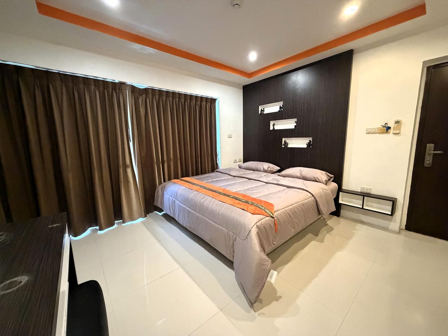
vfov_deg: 85.7
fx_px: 181
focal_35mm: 14
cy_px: 168
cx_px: 224
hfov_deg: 102.1
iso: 1000
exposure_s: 1/50
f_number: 2.2
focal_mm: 2.22
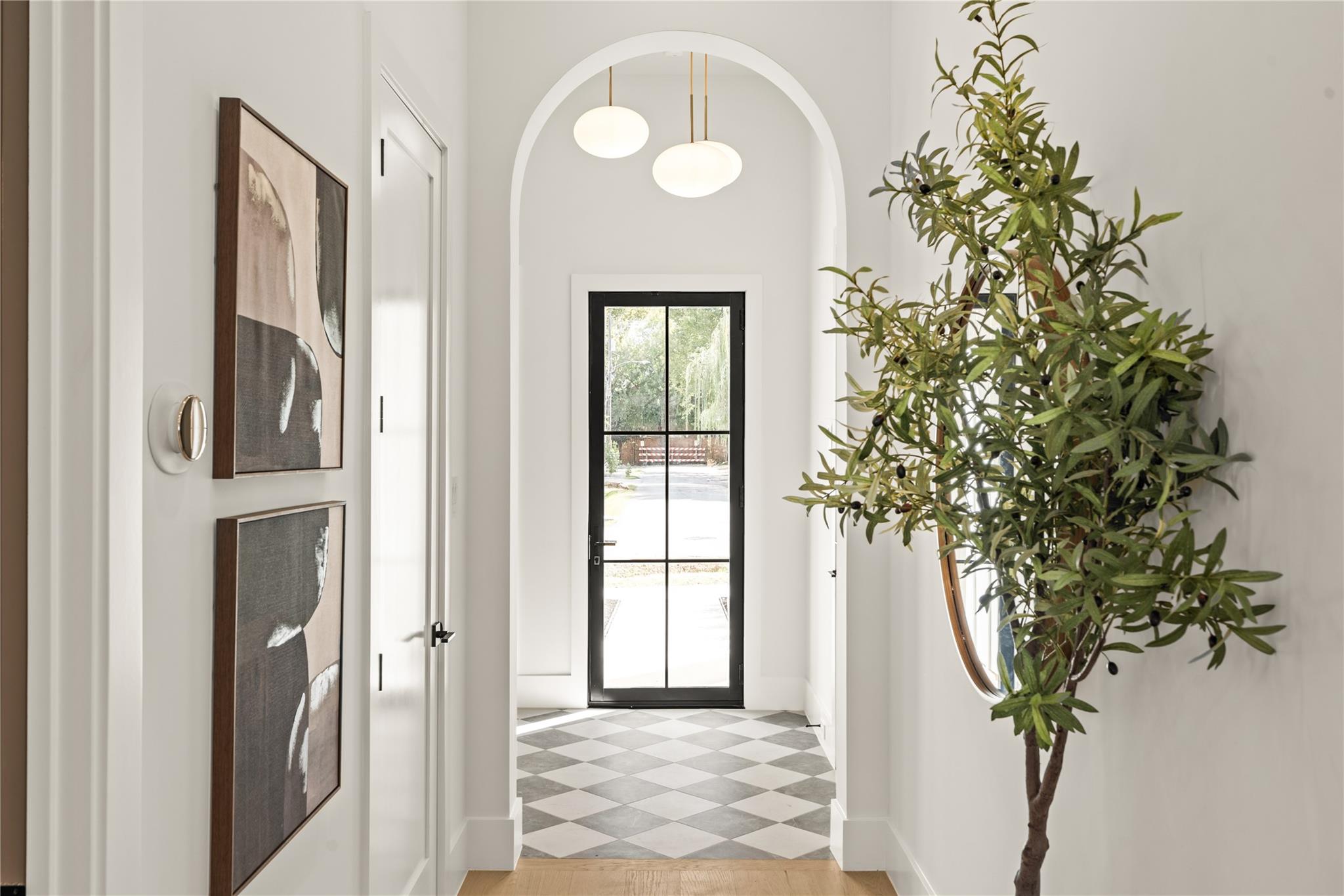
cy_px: 448
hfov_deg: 60.3
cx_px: 672
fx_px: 1157
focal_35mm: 31
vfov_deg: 42.3
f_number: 9
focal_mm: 31
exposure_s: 1/2
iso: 200
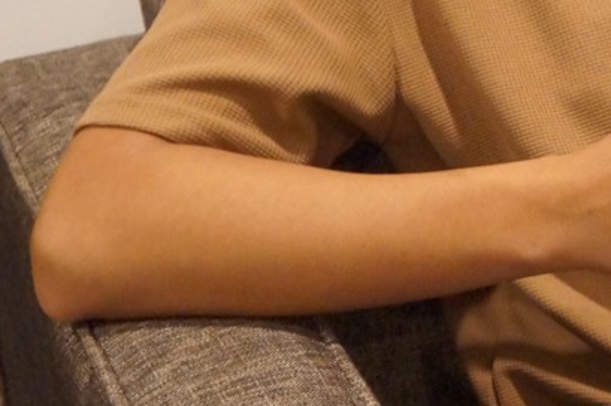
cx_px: 874
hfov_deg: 14.9
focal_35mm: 129
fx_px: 2188
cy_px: -4
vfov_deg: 10.5
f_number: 4
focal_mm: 22
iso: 3200
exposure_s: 1/40
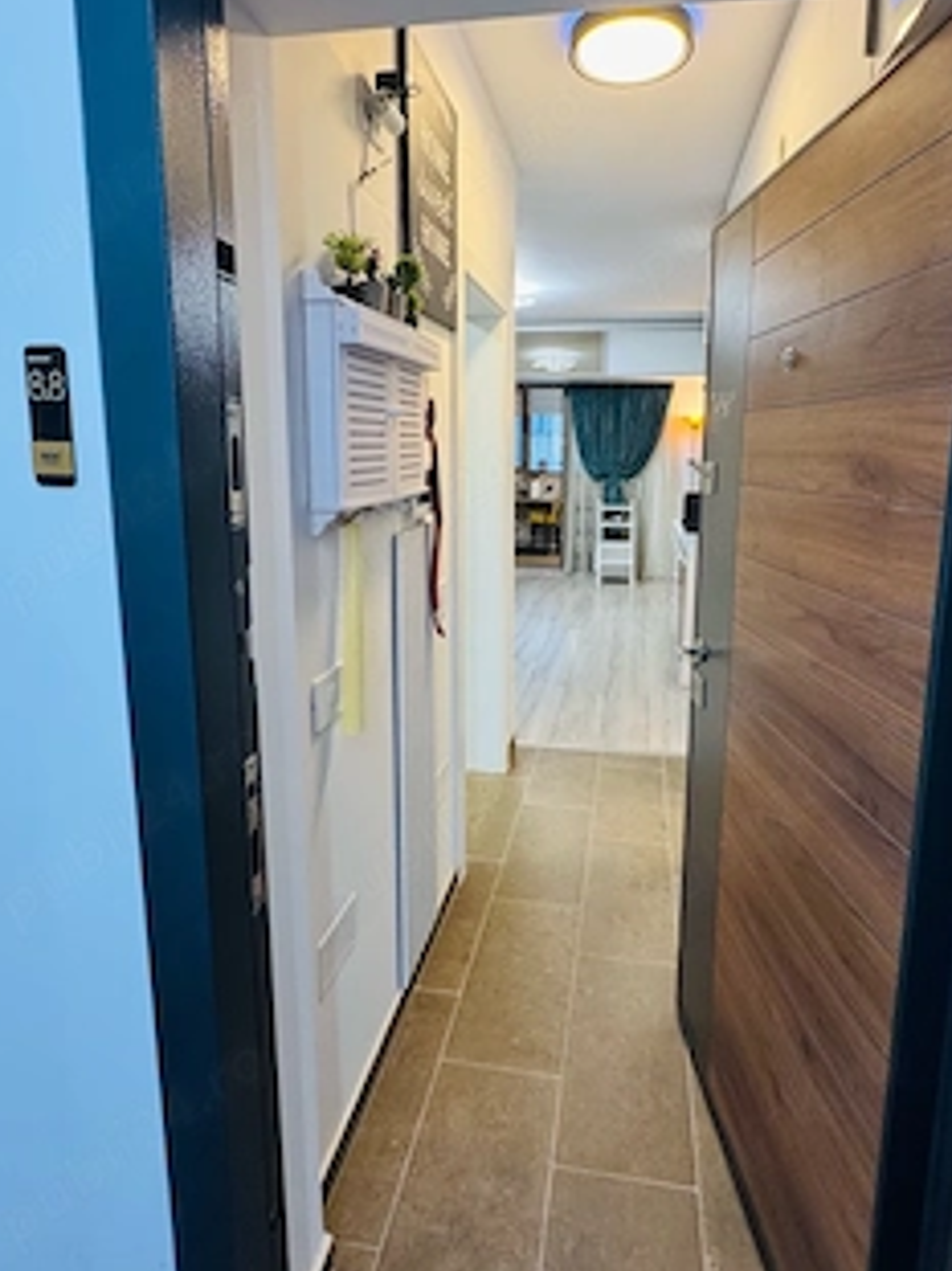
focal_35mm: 18
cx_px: 531
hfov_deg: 71.3
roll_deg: +0.9
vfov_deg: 87.3
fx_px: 660
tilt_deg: -7.9
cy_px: 556
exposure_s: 1/100
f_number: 2.2
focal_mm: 2.22
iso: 250
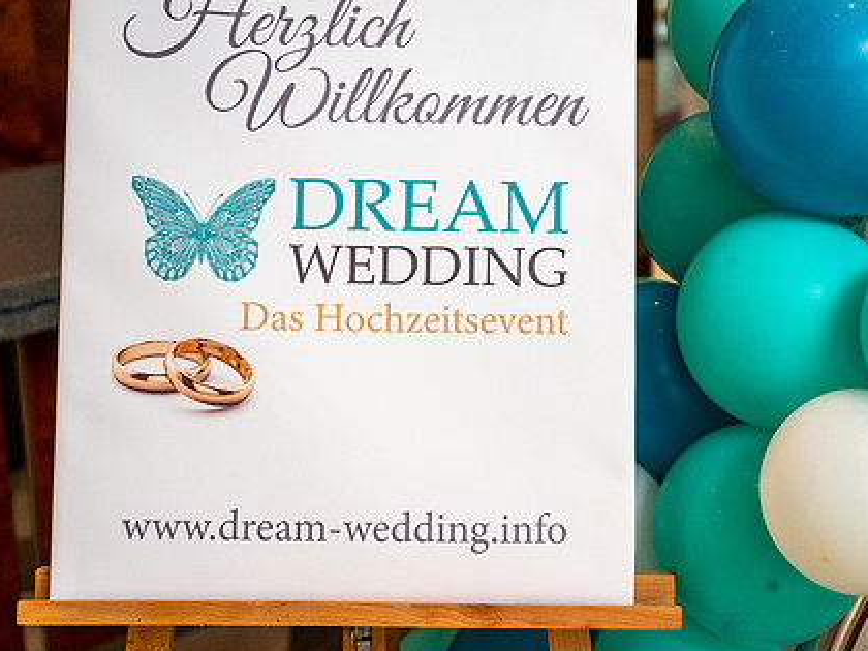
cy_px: 265
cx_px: 527
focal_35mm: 57
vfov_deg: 25.6
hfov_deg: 33.7
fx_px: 1429
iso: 2000
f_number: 2.8
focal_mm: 43
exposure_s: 1/500
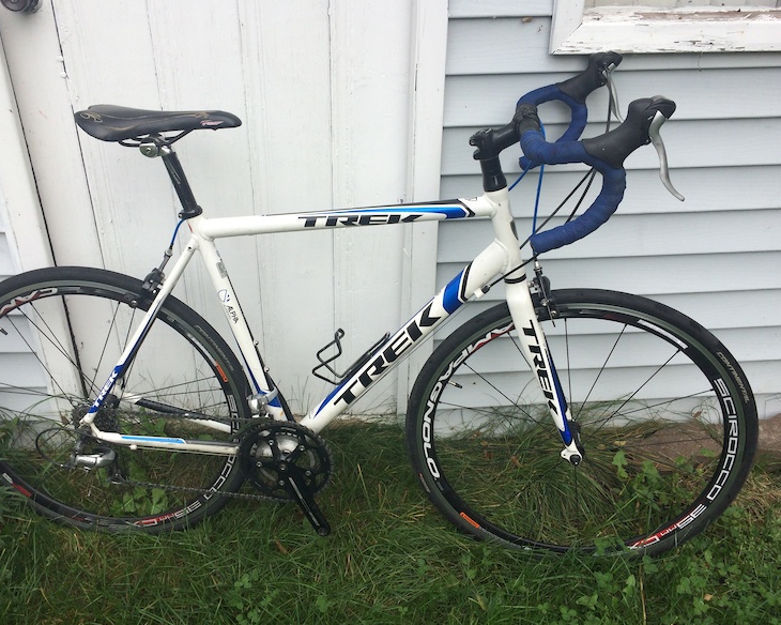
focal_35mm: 31
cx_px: 366
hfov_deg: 57.1
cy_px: 306
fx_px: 717
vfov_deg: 47.1
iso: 32
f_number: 2.2
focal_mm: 4.15
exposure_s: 1/774
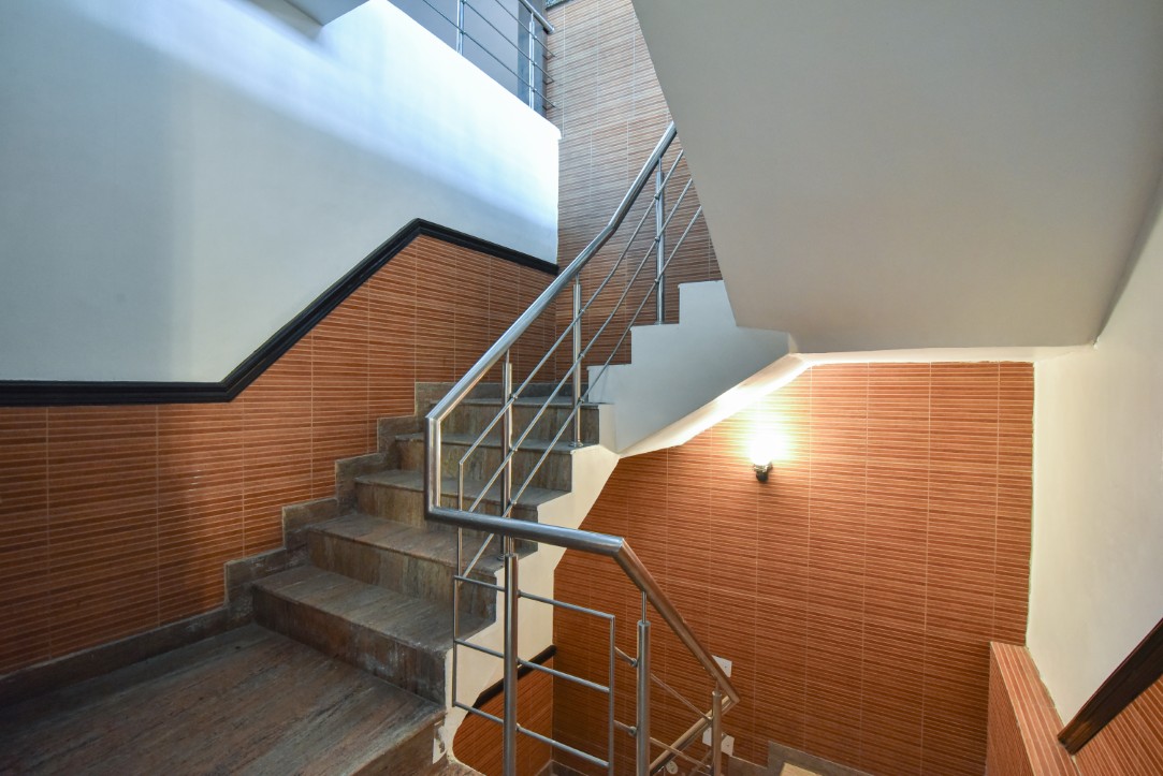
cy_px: 388
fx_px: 517
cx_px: 582
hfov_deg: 96.7
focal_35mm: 16
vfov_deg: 73.8
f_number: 8
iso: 3200
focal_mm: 16
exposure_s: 1/10
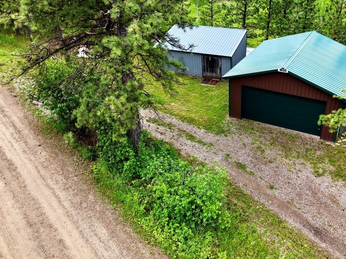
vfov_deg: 41.8
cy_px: 124
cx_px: 231
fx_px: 340
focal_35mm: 34
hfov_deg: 52.9
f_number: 1.8
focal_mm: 8.67
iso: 100
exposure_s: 1/500
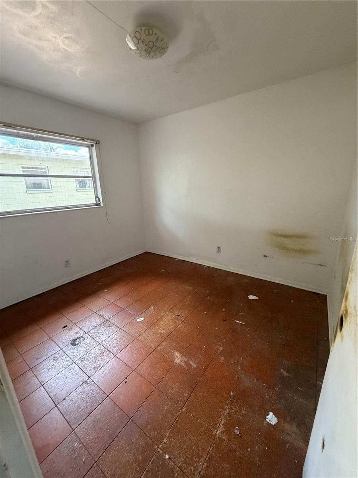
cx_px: 179
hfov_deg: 85.7
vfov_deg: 102.1
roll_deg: +1.7
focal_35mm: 14
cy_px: 239
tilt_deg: -17.3
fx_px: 193
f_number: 2.2
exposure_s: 1/72
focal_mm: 2.22
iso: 320
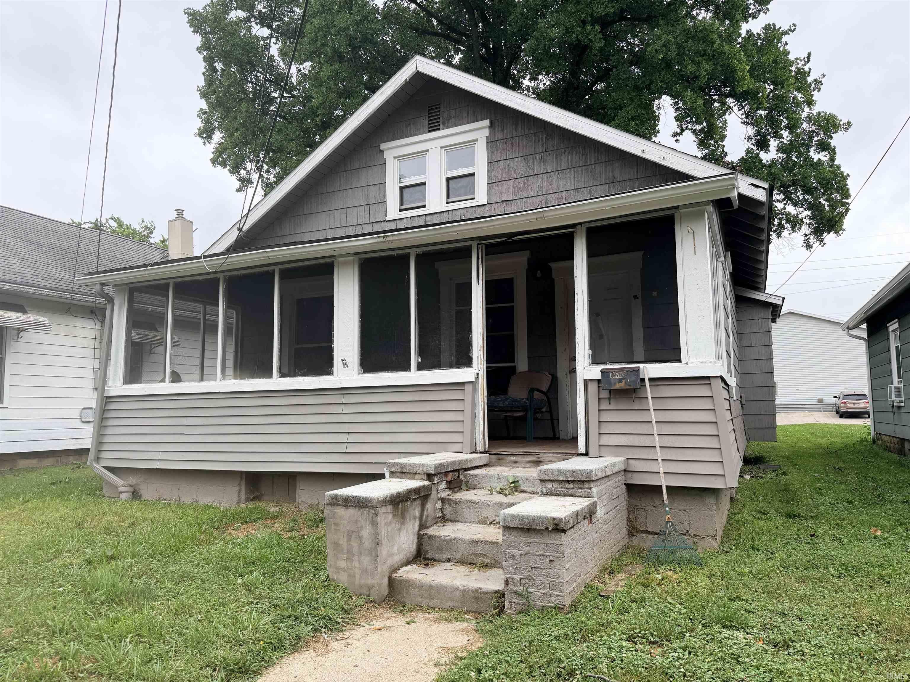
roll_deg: +1.1
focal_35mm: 24
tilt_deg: +4.3
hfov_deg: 71.6
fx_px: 631
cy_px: 341
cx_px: 455
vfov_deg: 56.8
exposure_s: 1/742
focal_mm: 6.76
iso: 100
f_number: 1.78
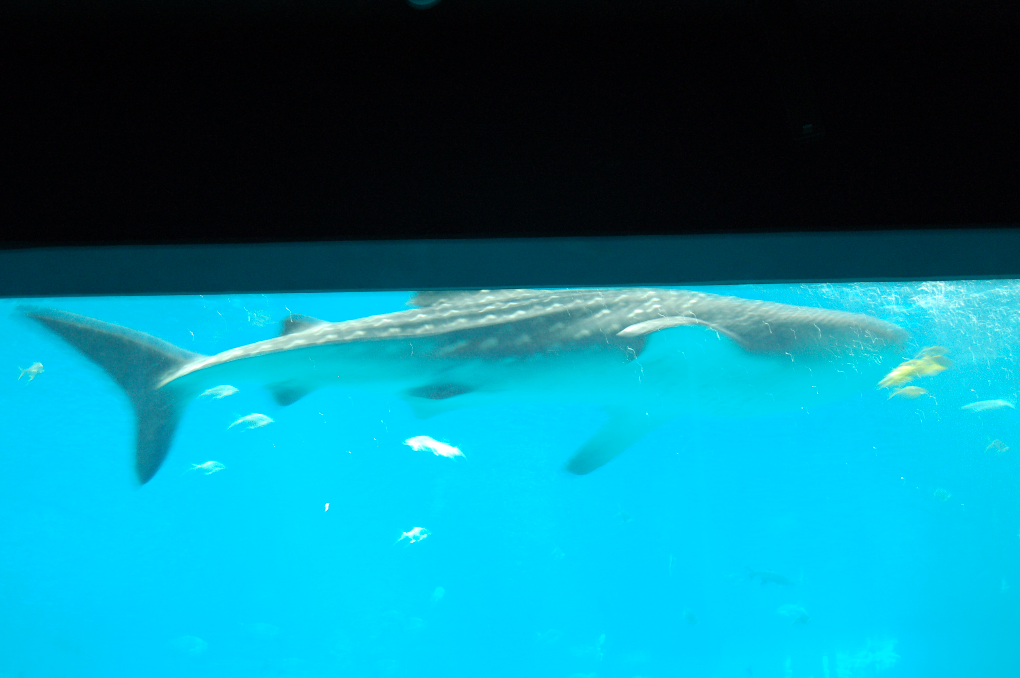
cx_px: 510
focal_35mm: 57
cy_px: 339
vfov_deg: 23.7
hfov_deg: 35.1
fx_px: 1614
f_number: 4.8
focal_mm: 38
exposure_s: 1/5
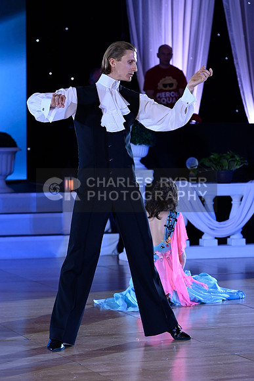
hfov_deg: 9.8
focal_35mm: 140
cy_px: 190
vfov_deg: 14.7
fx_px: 1481
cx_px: 127
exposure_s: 1/200
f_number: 5
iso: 2000
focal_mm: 140
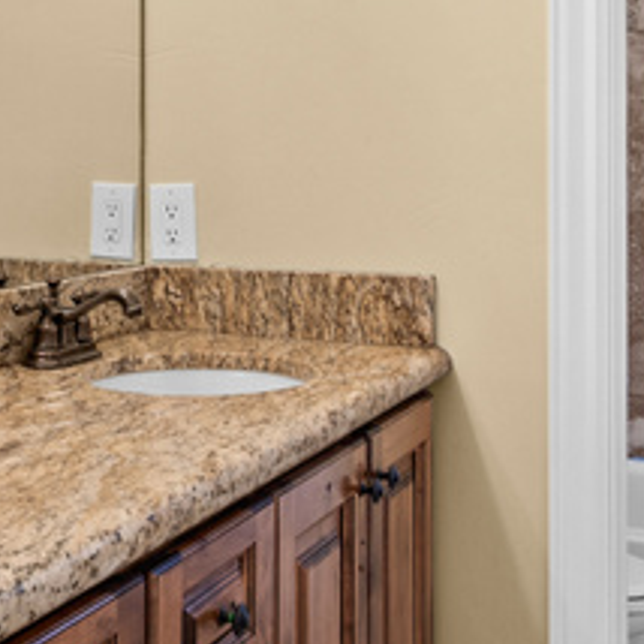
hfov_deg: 25.0
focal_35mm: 65
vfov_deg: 25.9
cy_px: 101
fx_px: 1368
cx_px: -24
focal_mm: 16
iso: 500
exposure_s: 1/10
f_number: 7.1
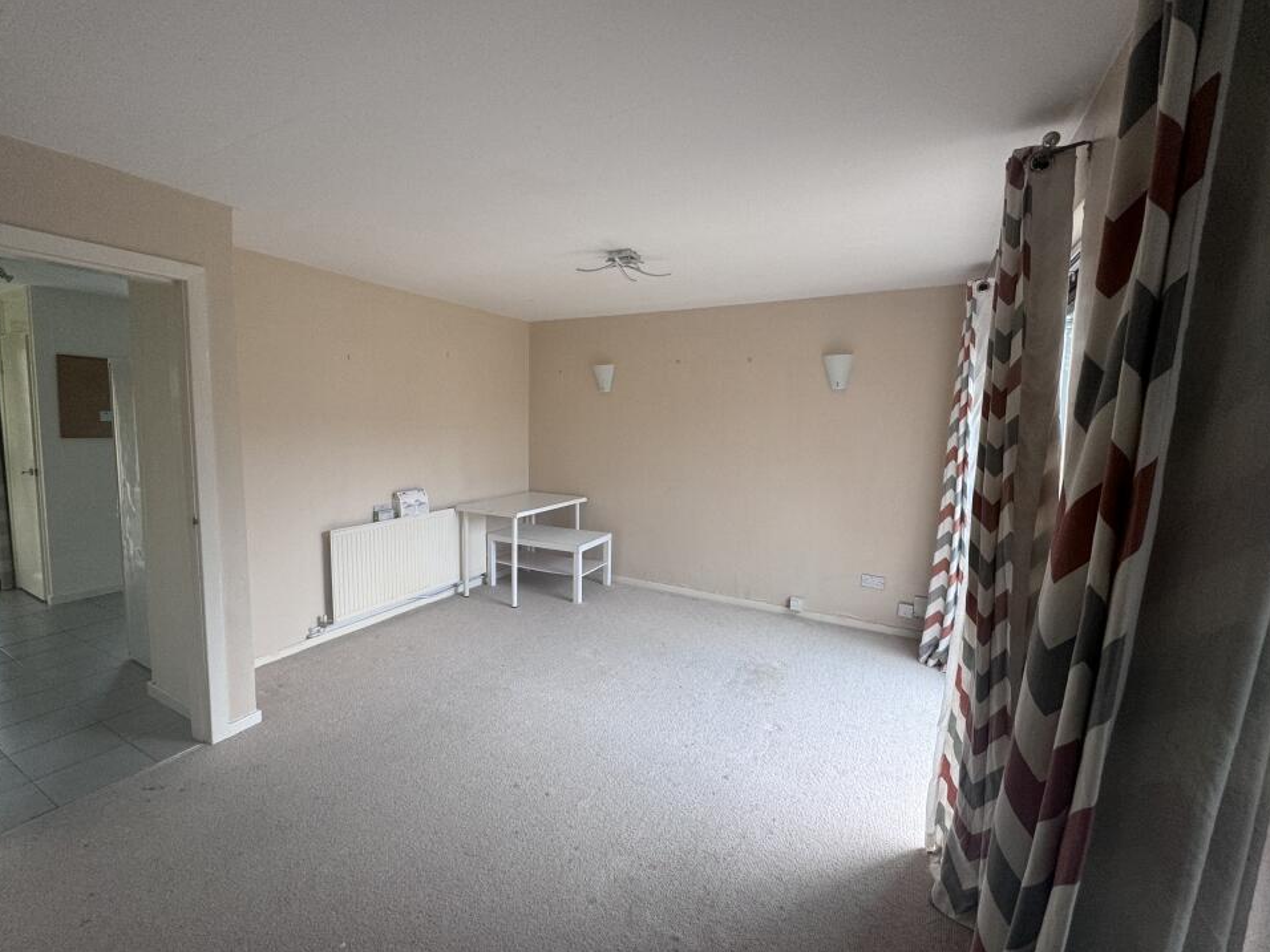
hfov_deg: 98.1
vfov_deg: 81.7
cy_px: 466
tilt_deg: -4.9
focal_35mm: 15
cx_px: 607
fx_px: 550
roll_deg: -0.8
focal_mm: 2.22
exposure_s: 1/99
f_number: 2.2
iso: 125
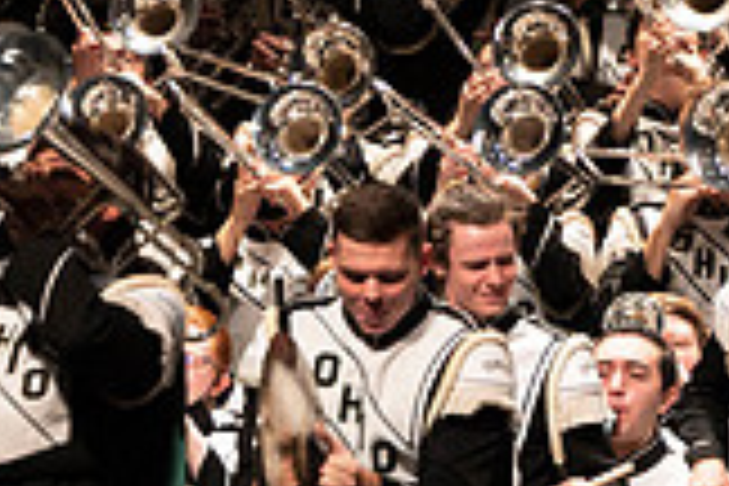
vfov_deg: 1.9
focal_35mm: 715
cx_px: -495
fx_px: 14478
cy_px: 490
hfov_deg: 2.9
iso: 2500
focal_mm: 200
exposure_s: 1/500
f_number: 2.8
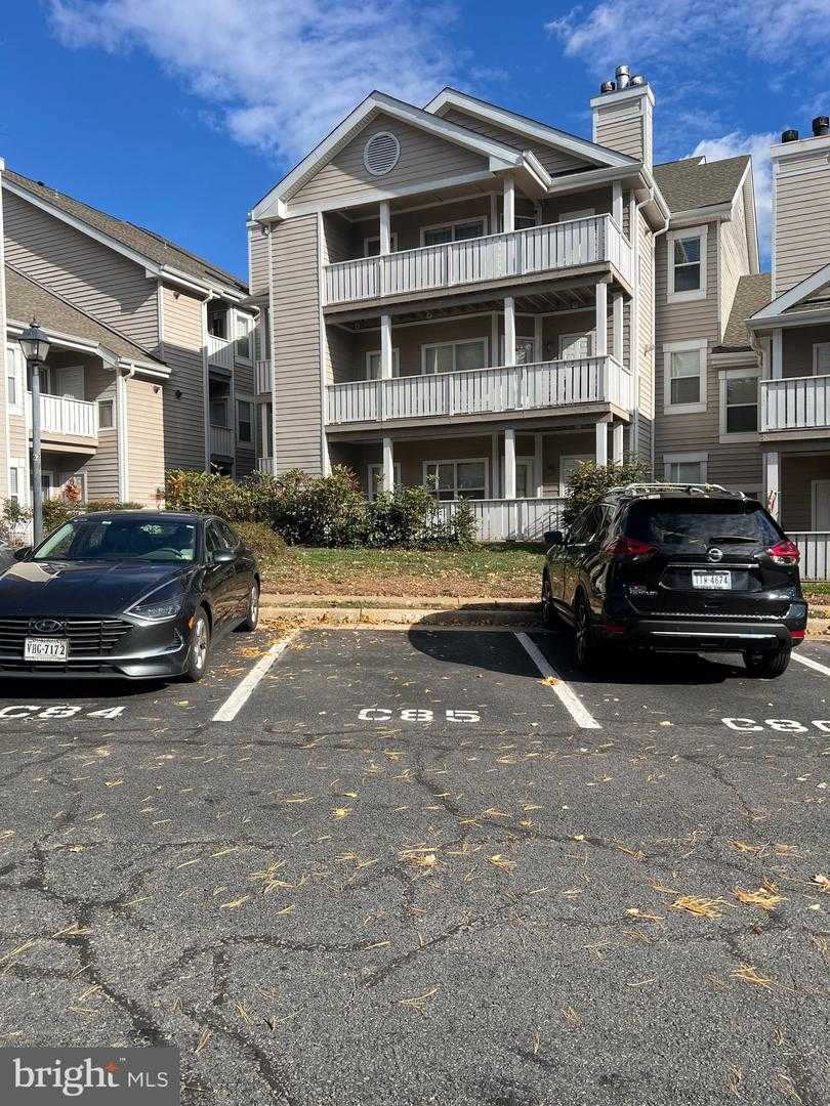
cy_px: 553
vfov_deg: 67.3
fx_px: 831
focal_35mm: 26
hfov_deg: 53.1
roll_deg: +0.8
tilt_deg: -1.6
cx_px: 415
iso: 50
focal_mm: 5.7
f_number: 1.5
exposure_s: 1/3460
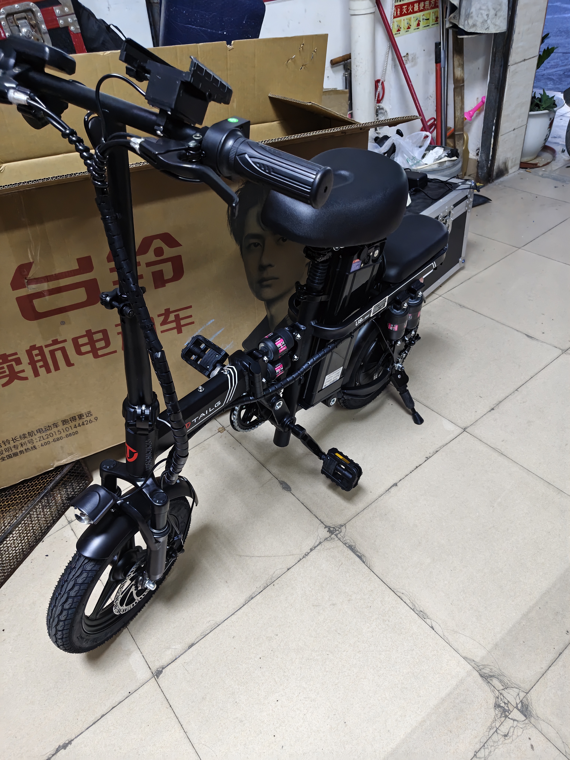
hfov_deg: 58.9
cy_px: 380
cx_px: 285
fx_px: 505
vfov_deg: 73.9
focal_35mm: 23
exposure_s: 1/50
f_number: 1.88
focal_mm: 5.56
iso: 1060
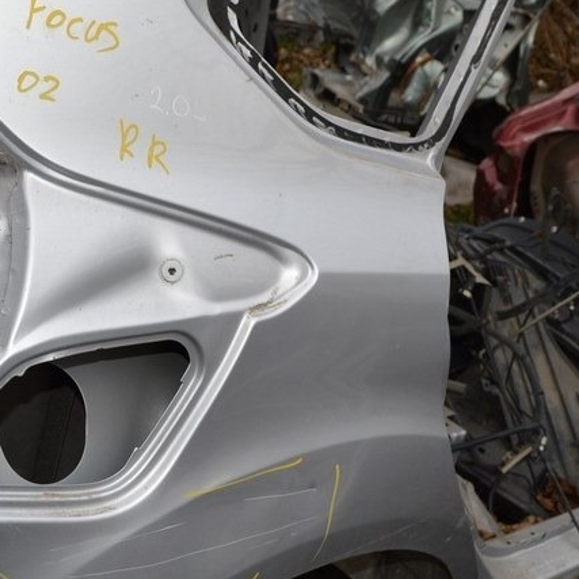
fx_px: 1041
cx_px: 289
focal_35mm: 55
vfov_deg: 31.0
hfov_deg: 31.1
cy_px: 360
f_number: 5
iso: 100
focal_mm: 18
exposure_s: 1/200
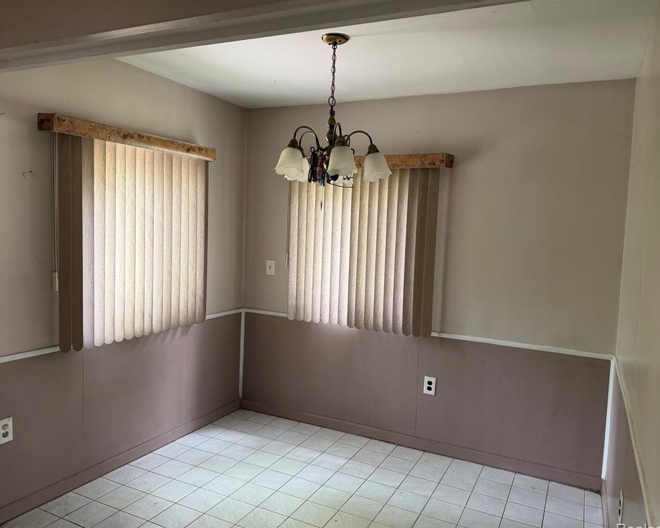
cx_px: 322
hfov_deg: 66.0
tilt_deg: -1.7
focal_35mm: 26
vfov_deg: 54.9
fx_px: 508
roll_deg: -1.7
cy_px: 266
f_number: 1.78
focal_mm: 6.76
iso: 200
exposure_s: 1/93
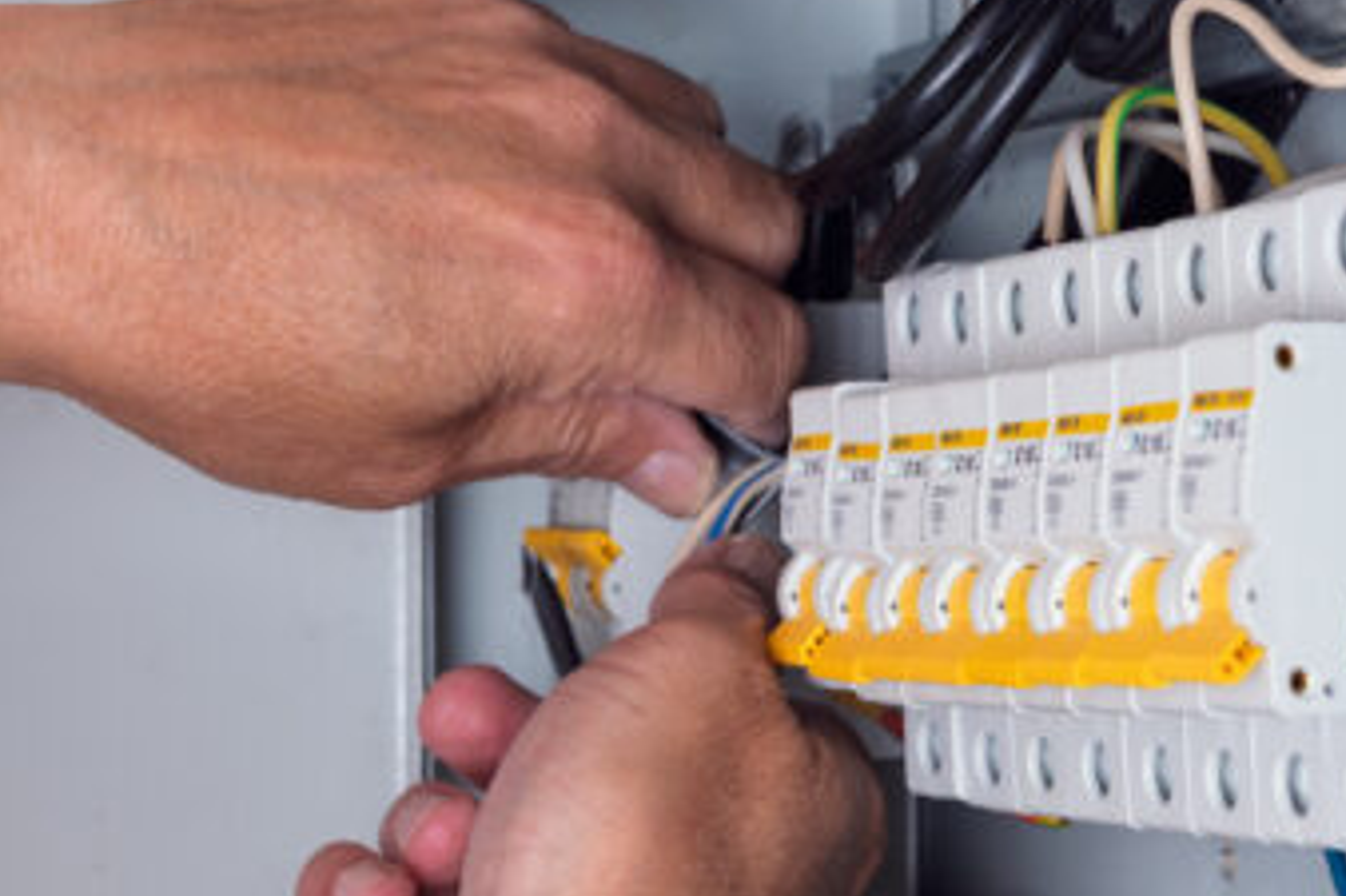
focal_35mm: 100
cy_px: 516
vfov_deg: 13.7
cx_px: 430
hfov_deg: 20.3
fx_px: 3737
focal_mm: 35
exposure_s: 1/125
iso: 100
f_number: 8
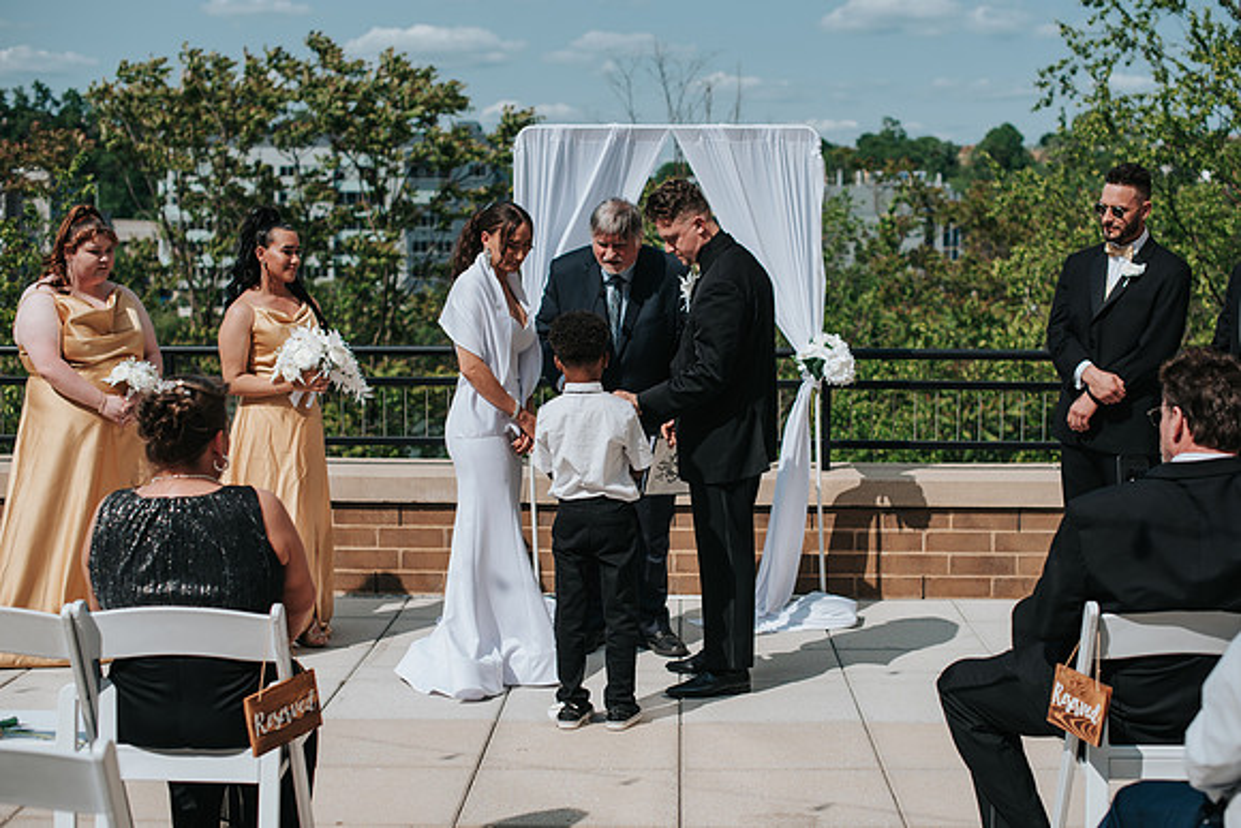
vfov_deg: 25.2
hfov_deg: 37.0
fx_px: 1853
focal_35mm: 54
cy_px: 440
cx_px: 654
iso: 100
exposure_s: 1/2000
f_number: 3.2
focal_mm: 50
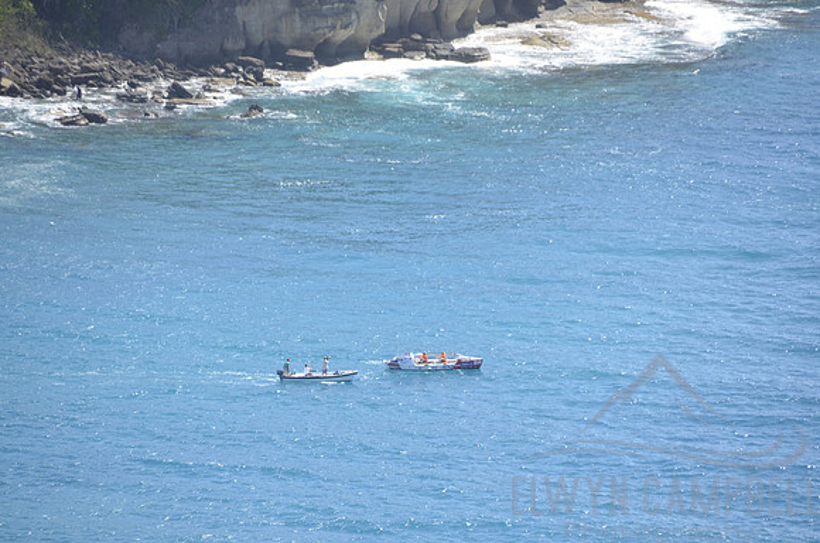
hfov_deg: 5.5
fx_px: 8523
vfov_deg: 3.6
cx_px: 410
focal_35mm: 375
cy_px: 272
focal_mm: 250
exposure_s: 1/500
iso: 250
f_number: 6.3
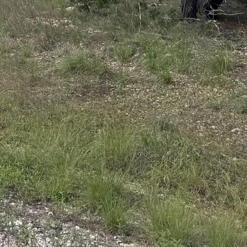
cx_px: -132
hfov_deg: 17.6
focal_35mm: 88
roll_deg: +2.5
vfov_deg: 18.2
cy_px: -84
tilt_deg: +2.6
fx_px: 710
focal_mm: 6.76
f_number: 1.78
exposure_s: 1/4950
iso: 80
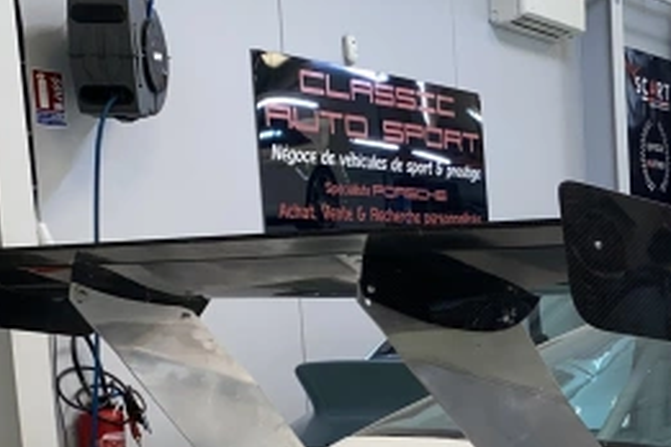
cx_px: 771
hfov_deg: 22.8
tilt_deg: -9.9
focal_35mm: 83
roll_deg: +1.6
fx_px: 1547
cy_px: 539
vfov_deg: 15.8
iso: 40
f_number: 1.8
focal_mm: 4.25
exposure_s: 1/24
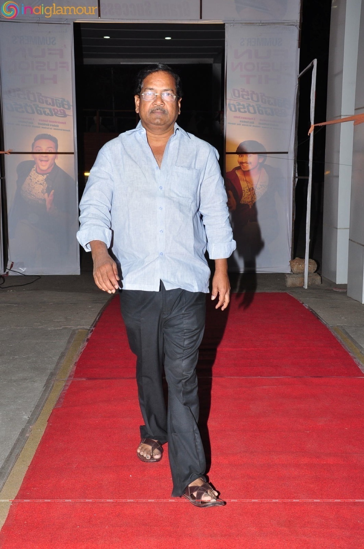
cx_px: 182
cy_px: 274
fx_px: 685
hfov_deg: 29.8
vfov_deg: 43.7
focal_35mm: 45
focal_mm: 30
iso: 500
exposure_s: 1/125
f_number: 8
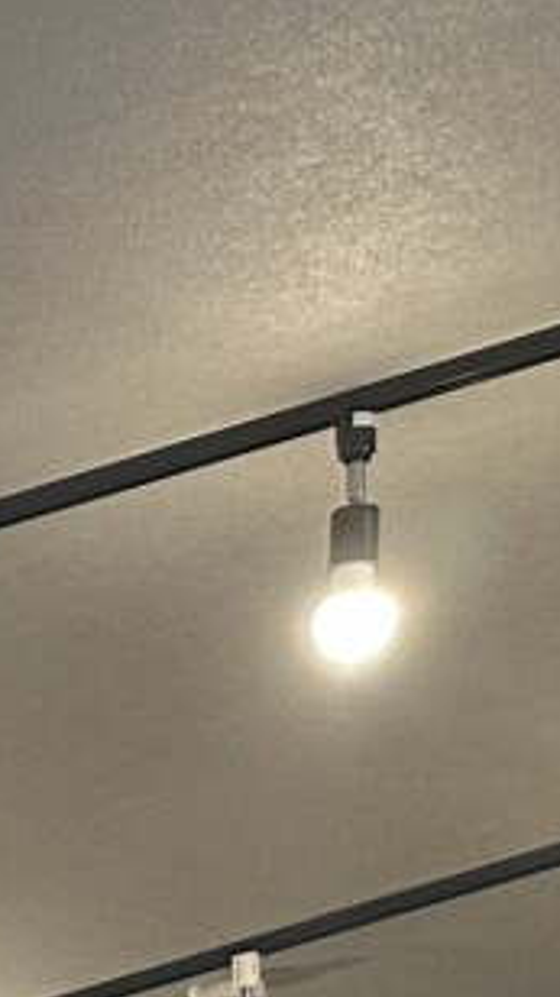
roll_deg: -0.7
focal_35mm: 163
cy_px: 2088
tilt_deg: +0.1
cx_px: -1797
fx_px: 4308
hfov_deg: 6.0
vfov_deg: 11.6
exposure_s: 1/60
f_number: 1.78
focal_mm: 6.86
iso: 200
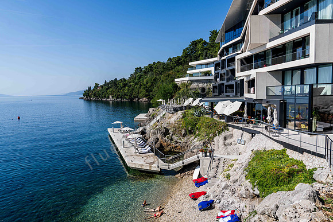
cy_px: 111
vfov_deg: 53.2
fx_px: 222
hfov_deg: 73.7
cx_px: 166
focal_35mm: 24
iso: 100
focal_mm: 24
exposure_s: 1/400
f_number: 8
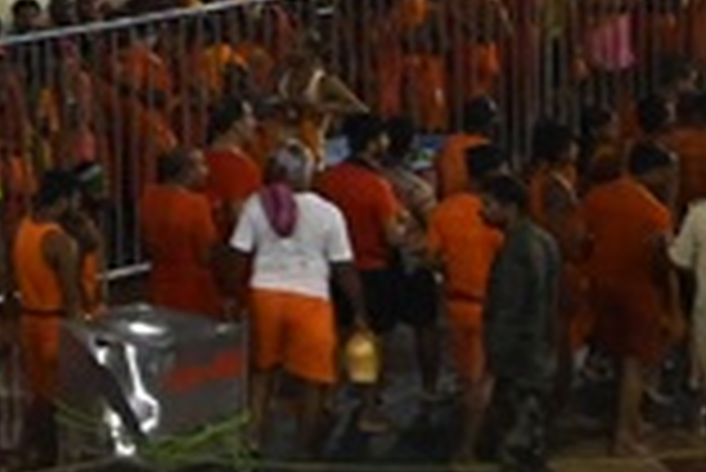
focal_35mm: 206
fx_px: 4044
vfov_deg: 6.5
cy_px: -414
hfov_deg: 8.7
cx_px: -1192
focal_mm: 18
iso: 2800
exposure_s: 1/125
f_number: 3.5
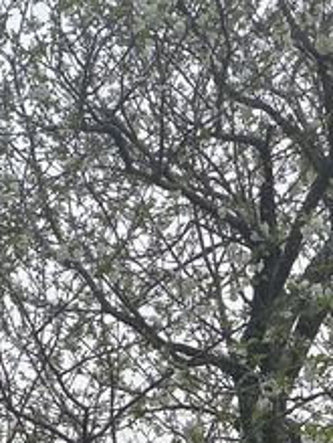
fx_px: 1637
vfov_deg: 14.8
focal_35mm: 128
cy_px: 540
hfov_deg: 11.3
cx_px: 424
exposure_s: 1/1346
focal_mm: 4.25
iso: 32
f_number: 1.8
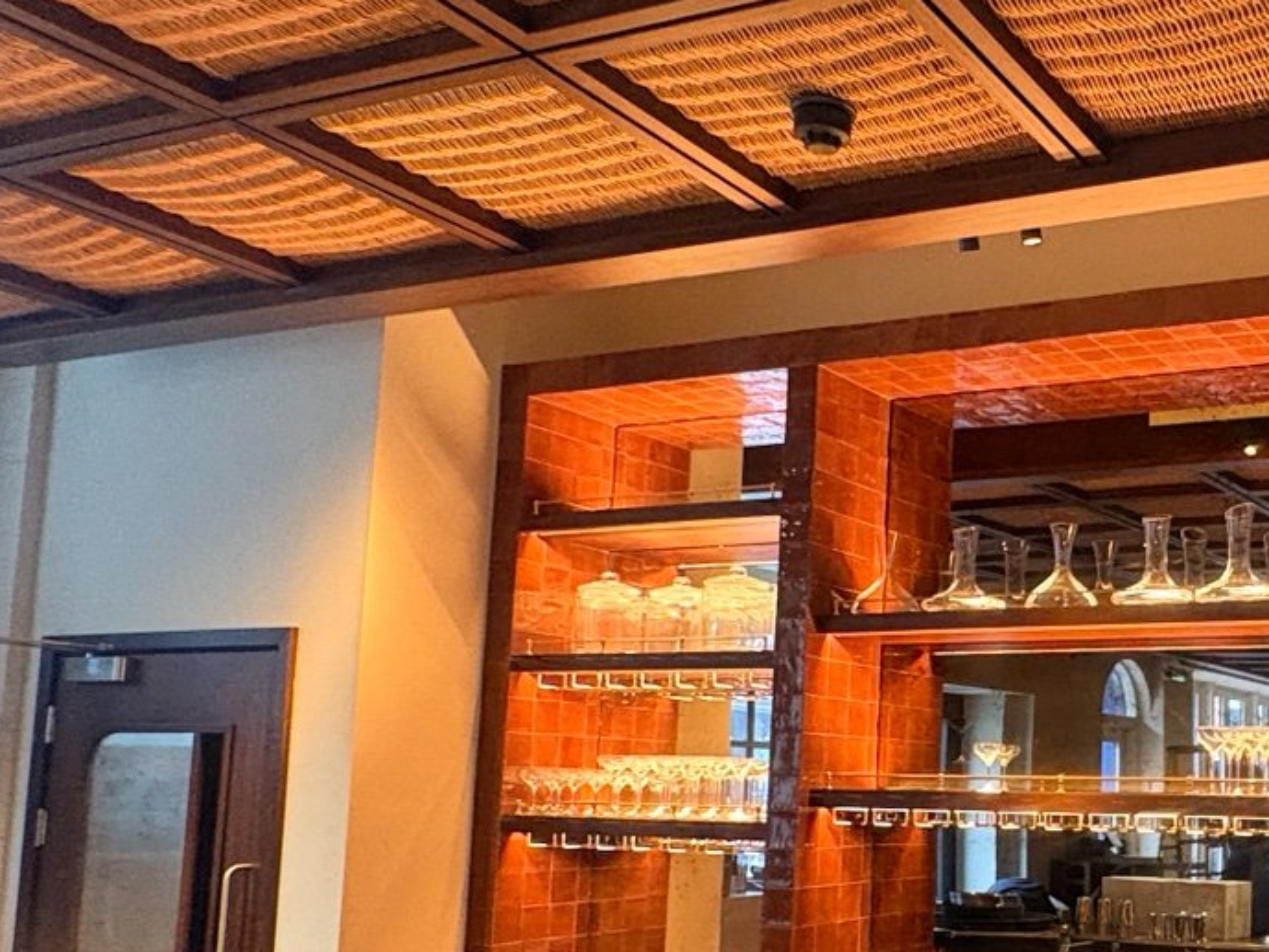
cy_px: 659
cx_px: 1186
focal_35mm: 39
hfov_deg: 43.0
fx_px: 1430
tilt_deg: +5.6
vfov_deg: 36.3
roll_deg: -0.9
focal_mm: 2.22
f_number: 2.2
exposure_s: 1/60
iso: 640
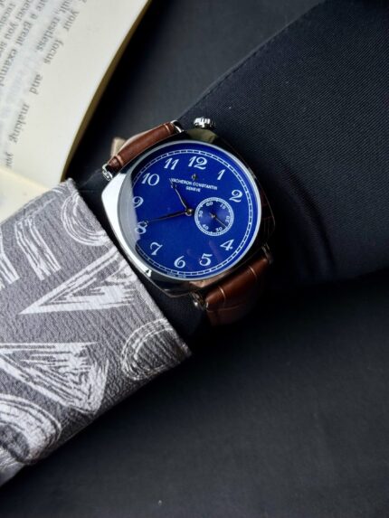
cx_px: 194
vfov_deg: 39.6
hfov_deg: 30.3
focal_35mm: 48
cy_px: 259
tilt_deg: -80.9
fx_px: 719
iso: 64
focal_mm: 6.76
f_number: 1.78
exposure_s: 1/250
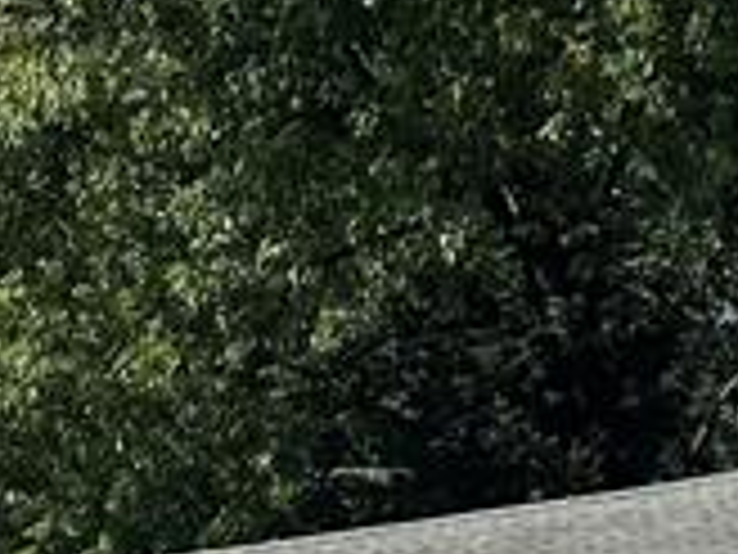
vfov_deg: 9.4
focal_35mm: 150
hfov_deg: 13.1
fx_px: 3198
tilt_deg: +0.3
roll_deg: -1.3
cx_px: 639
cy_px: 1009
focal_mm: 6.86
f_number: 1.78
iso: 80
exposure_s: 1/3717
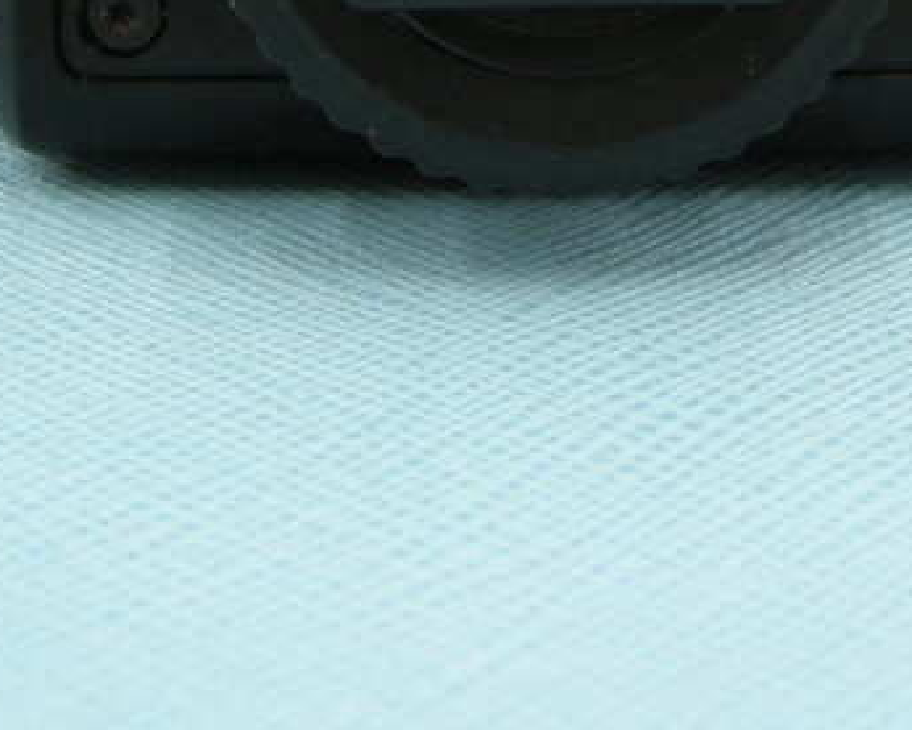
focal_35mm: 122
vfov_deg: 12.3
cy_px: -169
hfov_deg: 15.7
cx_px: 572
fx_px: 3294
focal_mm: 7.5
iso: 78
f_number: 2.7
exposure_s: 1/51.5
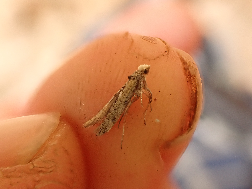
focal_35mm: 42
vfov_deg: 34.4
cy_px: 95
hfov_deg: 44.8
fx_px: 306
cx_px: 127
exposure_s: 1/160
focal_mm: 7.31
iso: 320
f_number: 4
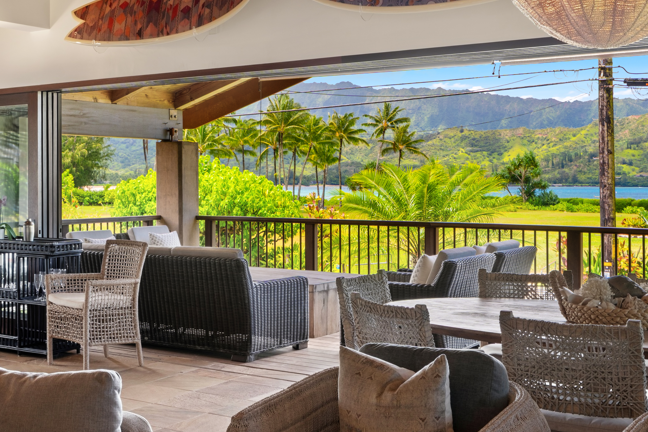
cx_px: 172
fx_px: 954
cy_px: 188
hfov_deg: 36.7
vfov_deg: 25.5
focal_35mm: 53
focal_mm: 32
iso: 640
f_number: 11
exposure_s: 1/6
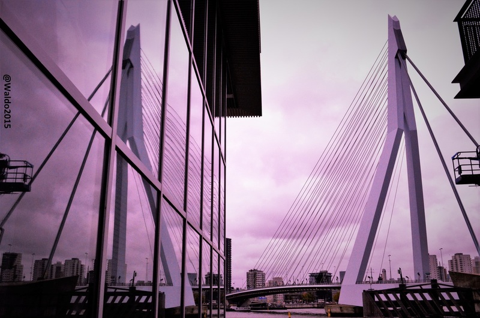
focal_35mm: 33
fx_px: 439
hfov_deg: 57.3
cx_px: 240
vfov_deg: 39.8
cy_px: 159
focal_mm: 22
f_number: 14
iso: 1000
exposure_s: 1/800
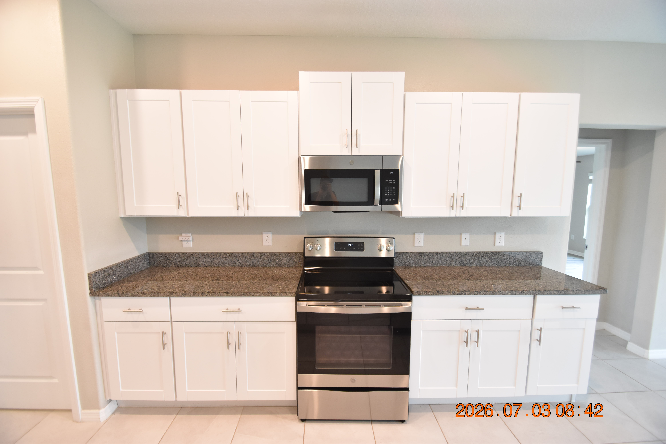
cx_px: 333
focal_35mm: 15
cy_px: 222
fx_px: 277
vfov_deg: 77.3
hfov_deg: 100.4
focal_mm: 10
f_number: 3.5
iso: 800
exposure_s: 1/45
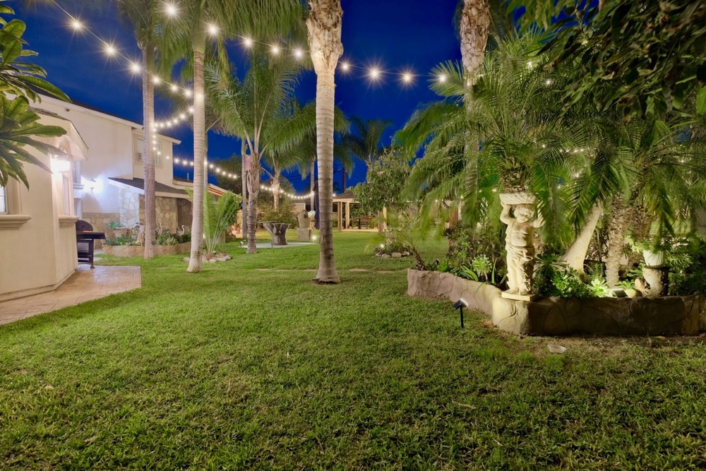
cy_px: 236
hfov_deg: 100.4
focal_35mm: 15
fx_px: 294
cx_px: 353
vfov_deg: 77.3
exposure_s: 6
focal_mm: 10
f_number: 4.5
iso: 160
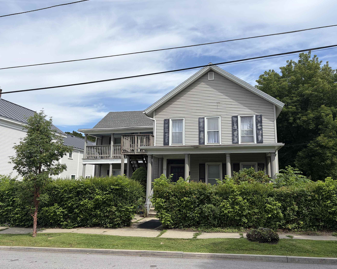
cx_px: 180
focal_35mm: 28
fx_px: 279
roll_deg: +0.8
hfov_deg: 62.2
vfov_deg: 51.5
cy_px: 137
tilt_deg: +10.2
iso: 50
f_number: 1.6
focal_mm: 5.96
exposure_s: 1/4065
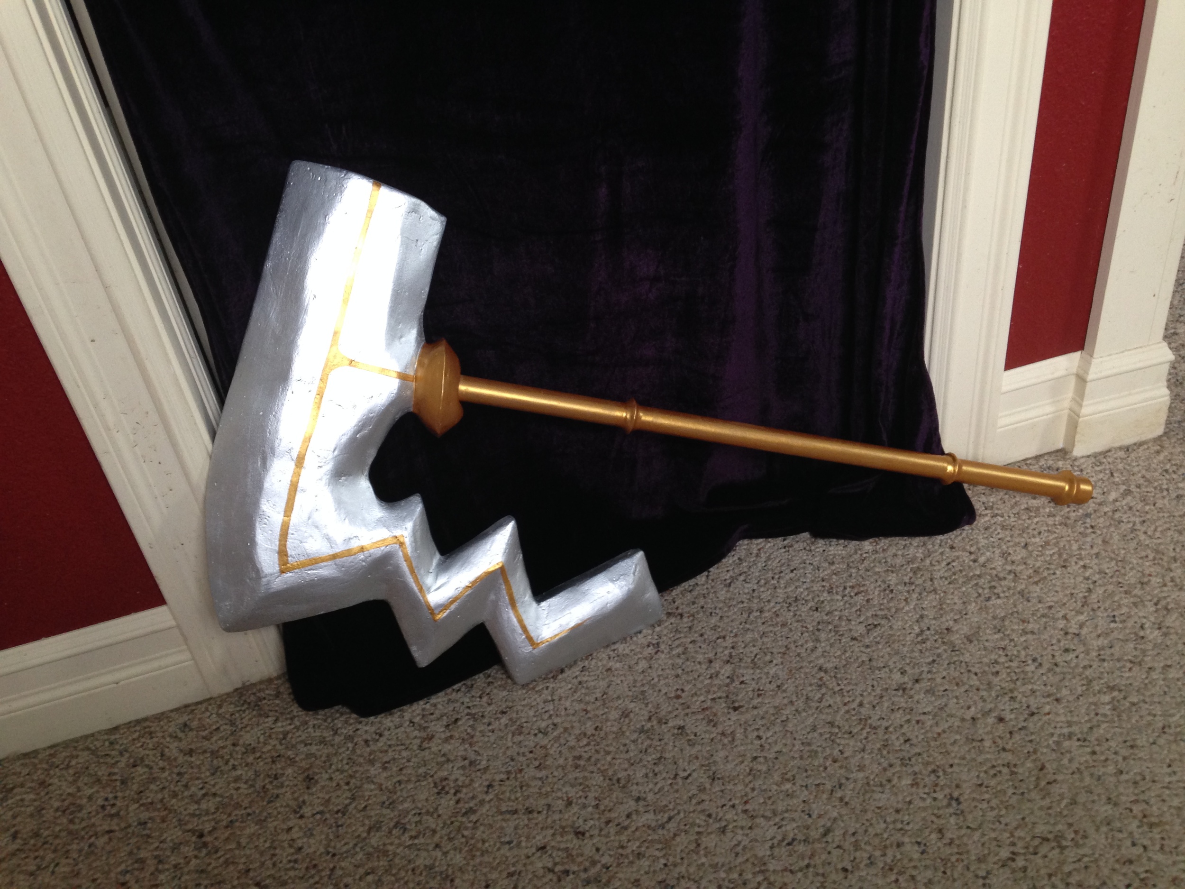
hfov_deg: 55.4
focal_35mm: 33
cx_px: 592
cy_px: 444
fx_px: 1130
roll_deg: +7.6
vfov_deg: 42.9
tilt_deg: -36.8
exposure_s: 1/20
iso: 125
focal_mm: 4.12
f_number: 2.4
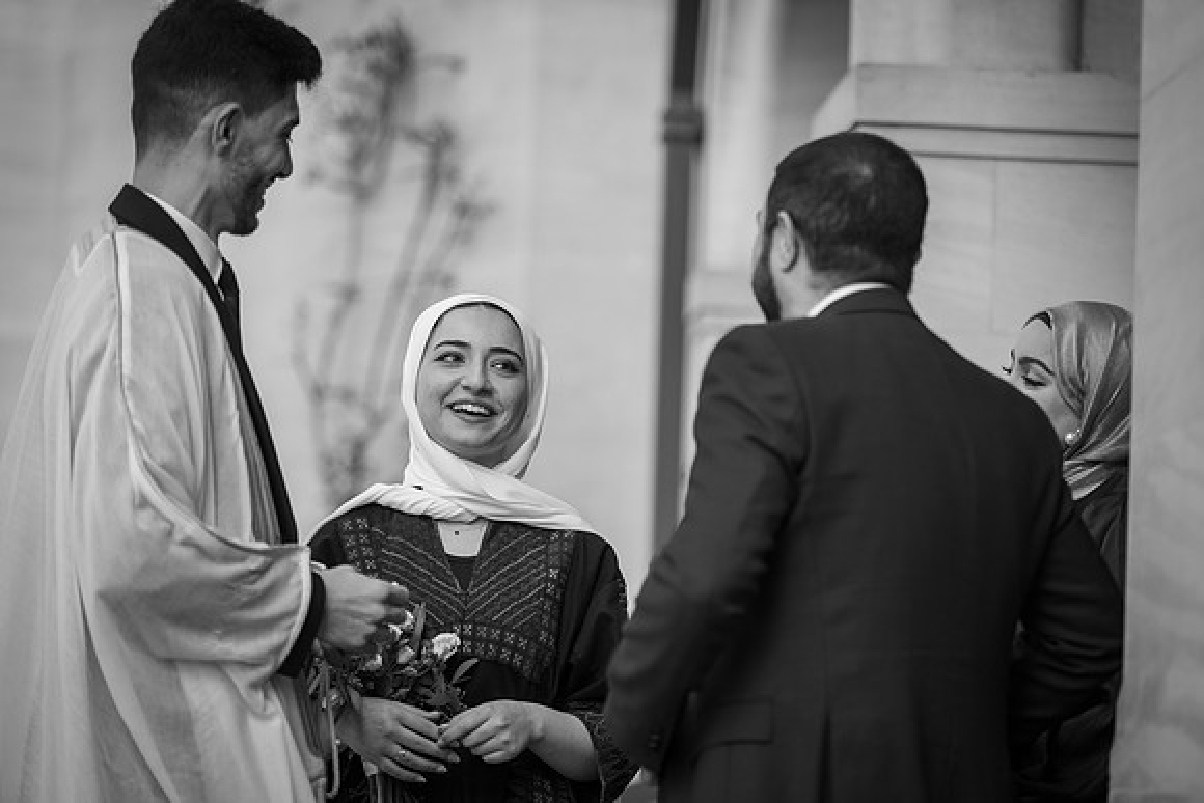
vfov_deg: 9.8
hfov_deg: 14.7
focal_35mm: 140
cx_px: 602
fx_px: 4683
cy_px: 402
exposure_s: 1/400
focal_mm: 140
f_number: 2.8
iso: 100
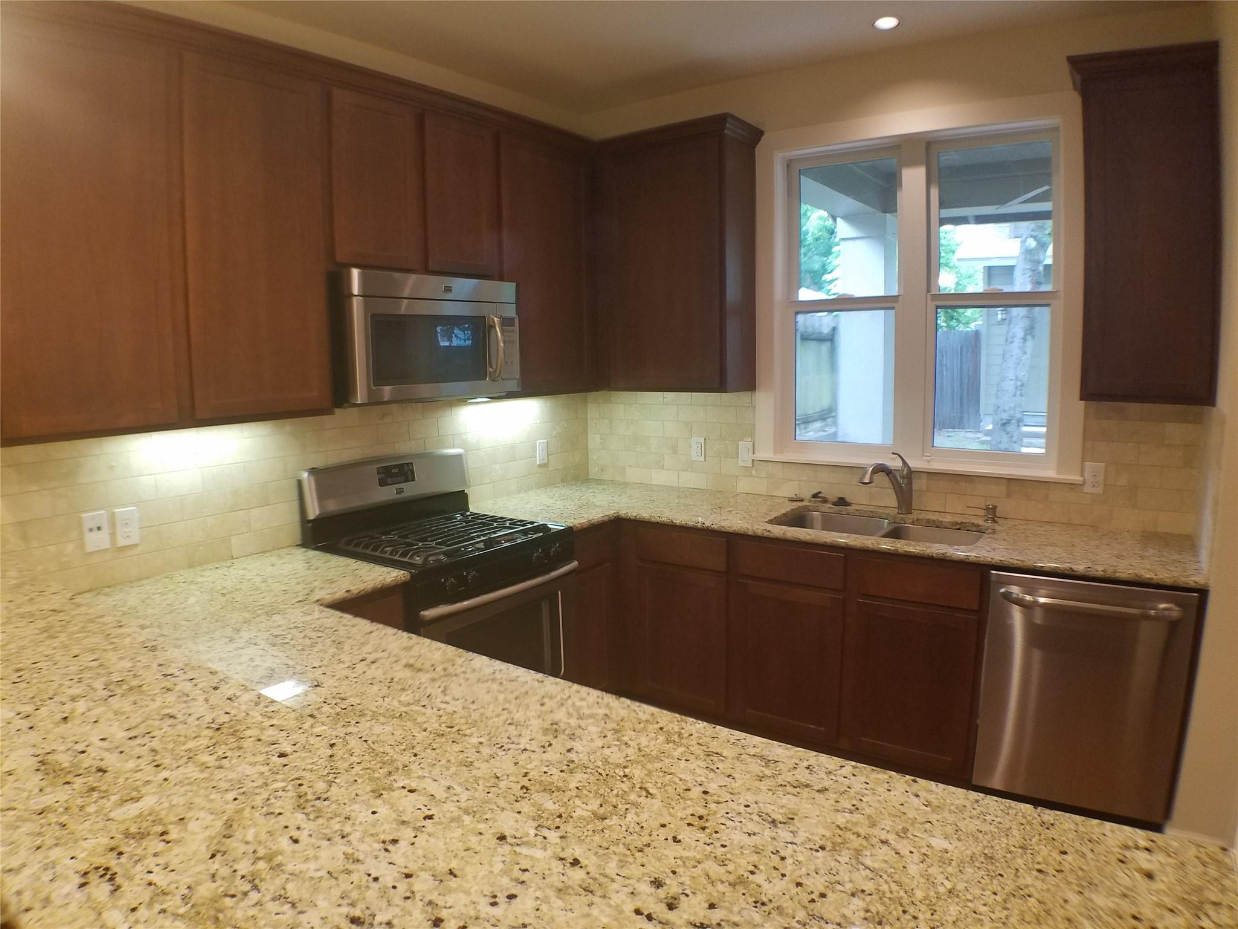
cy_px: 464
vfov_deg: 53.1
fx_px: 930
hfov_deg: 67.3
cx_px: 619
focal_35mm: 26
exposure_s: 1/26
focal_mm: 4.2
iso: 125
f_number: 1.7
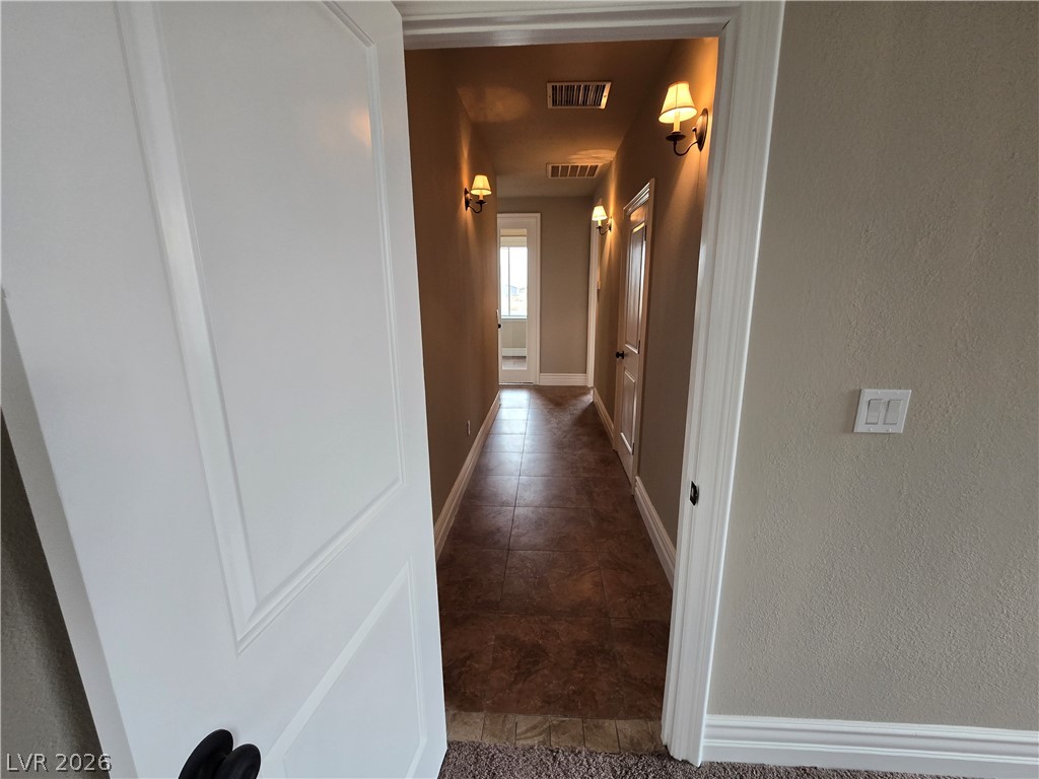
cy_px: 390
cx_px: 520
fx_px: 390
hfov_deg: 106.2
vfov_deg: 89.9
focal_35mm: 13
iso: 160
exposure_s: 1/60
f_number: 2.2
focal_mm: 2.2
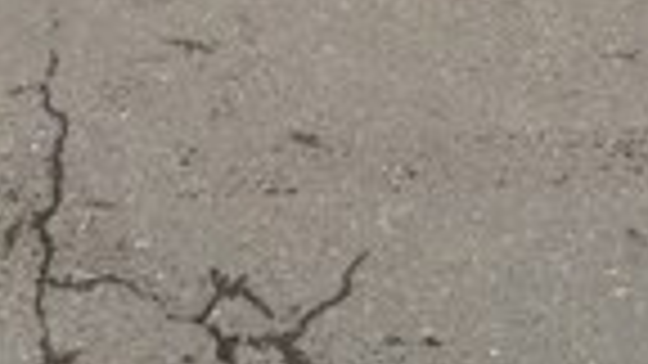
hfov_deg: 19.5
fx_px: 1873
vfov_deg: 9.9
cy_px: -490
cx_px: 464
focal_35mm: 109
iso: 32
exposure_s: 1/406
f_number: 2.2
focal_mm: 4.15
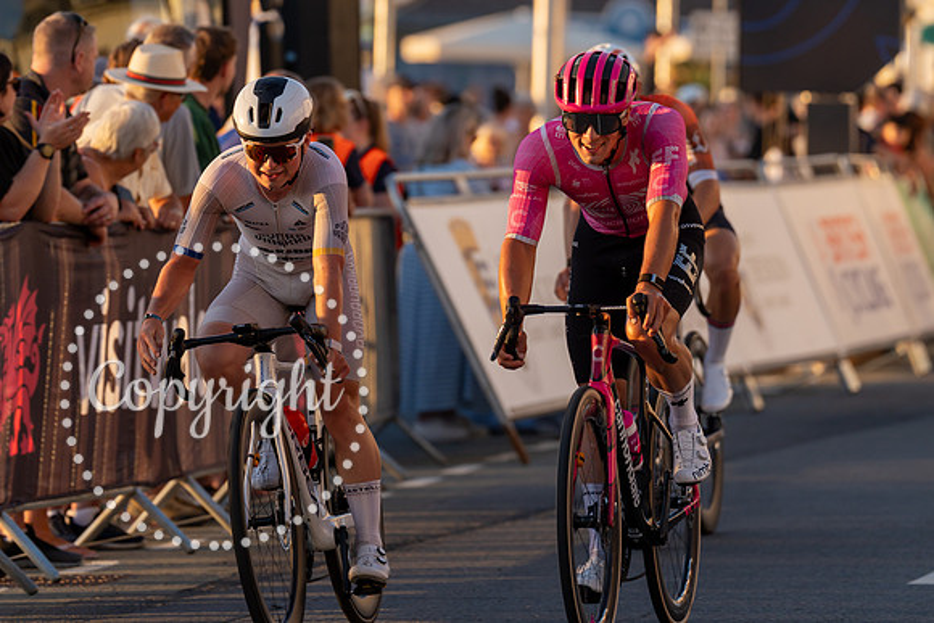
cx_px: 467
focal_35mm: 275
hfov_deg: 7.5
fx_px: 7147
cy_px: 194
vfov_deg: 5.0
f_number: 3.5
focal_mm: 200
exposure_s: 1/1000
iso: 200
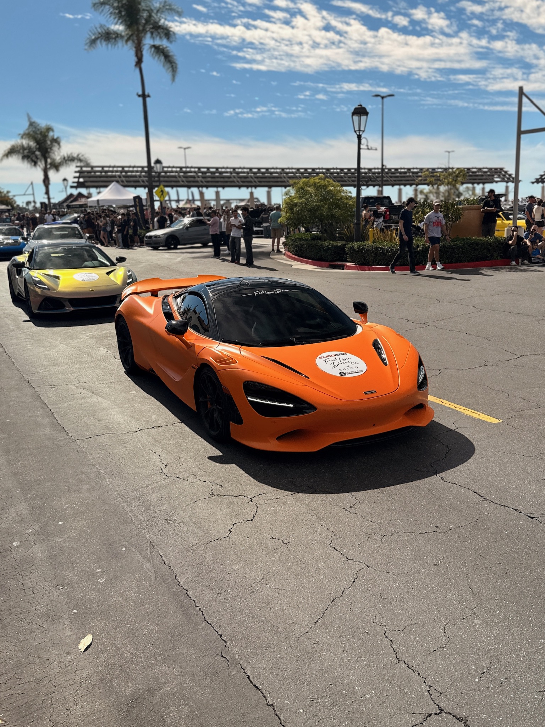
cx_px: 272
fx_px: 504
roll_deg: +1.1
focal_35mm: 24
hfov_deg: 56.8
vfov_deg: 71.6
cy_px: 364
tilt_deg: -14.0
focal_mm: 6.76
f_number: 1.78
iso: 80
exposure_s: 1/3759
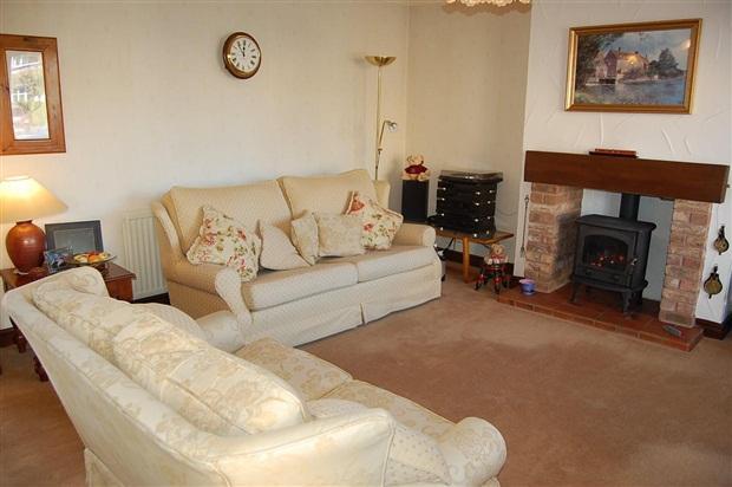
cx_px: 366
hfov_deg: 67.4
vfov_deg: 47.8
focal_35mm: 27
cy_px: 244
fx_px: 548
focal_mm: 18
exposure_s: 1/60
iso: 400
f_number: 3.5
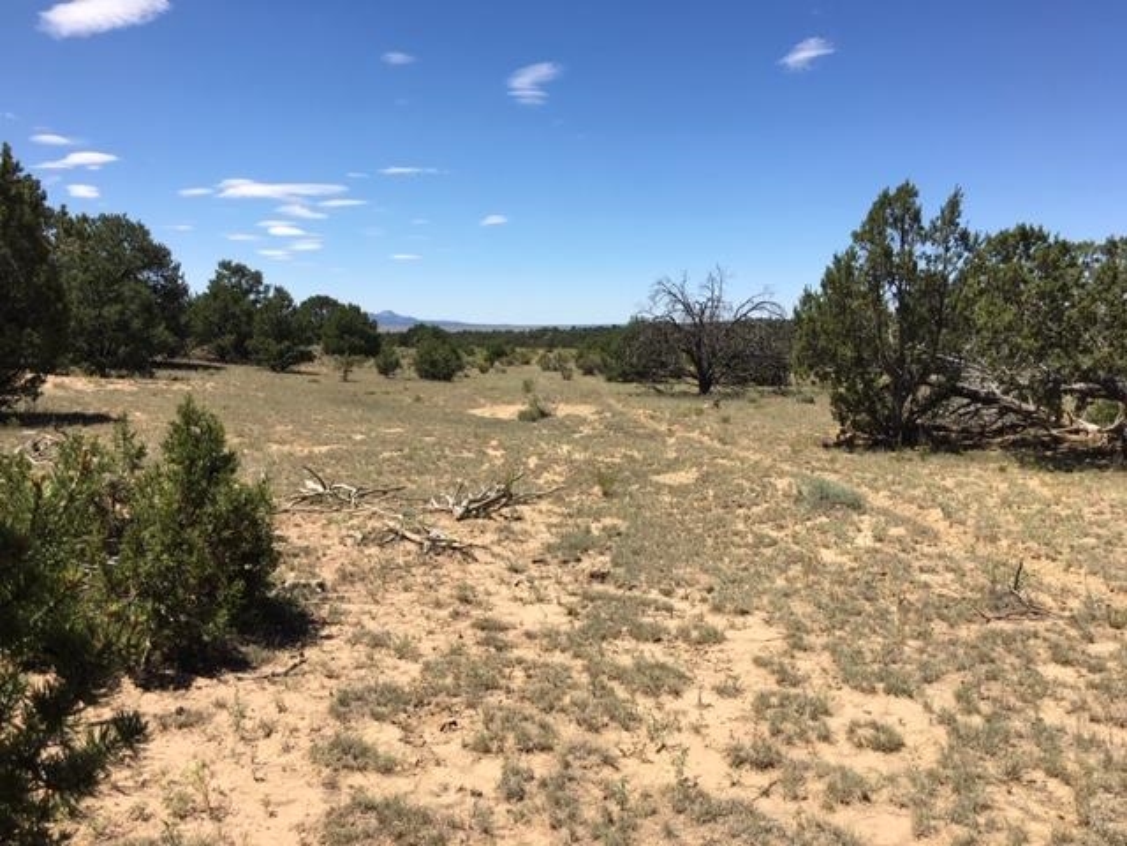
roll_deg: +0.0
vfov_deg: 48.2
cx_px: 564
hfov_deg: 61.7
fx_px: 944
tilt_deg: -5.7
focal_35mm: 29
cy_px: 423
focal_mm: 4.15
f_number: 2.2
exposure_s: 1/1637
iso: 25
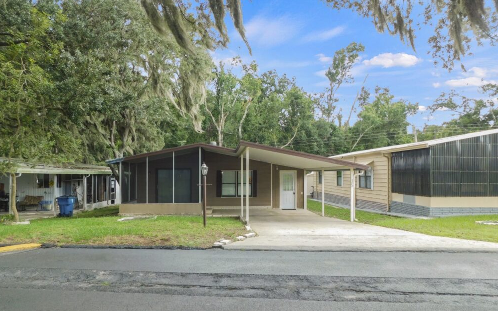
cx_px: 244
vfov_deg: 49.2
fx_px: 339
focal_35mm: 25
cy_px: 166
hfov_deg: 72.5
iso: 125
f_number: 3
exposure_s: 1/125
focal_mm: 4
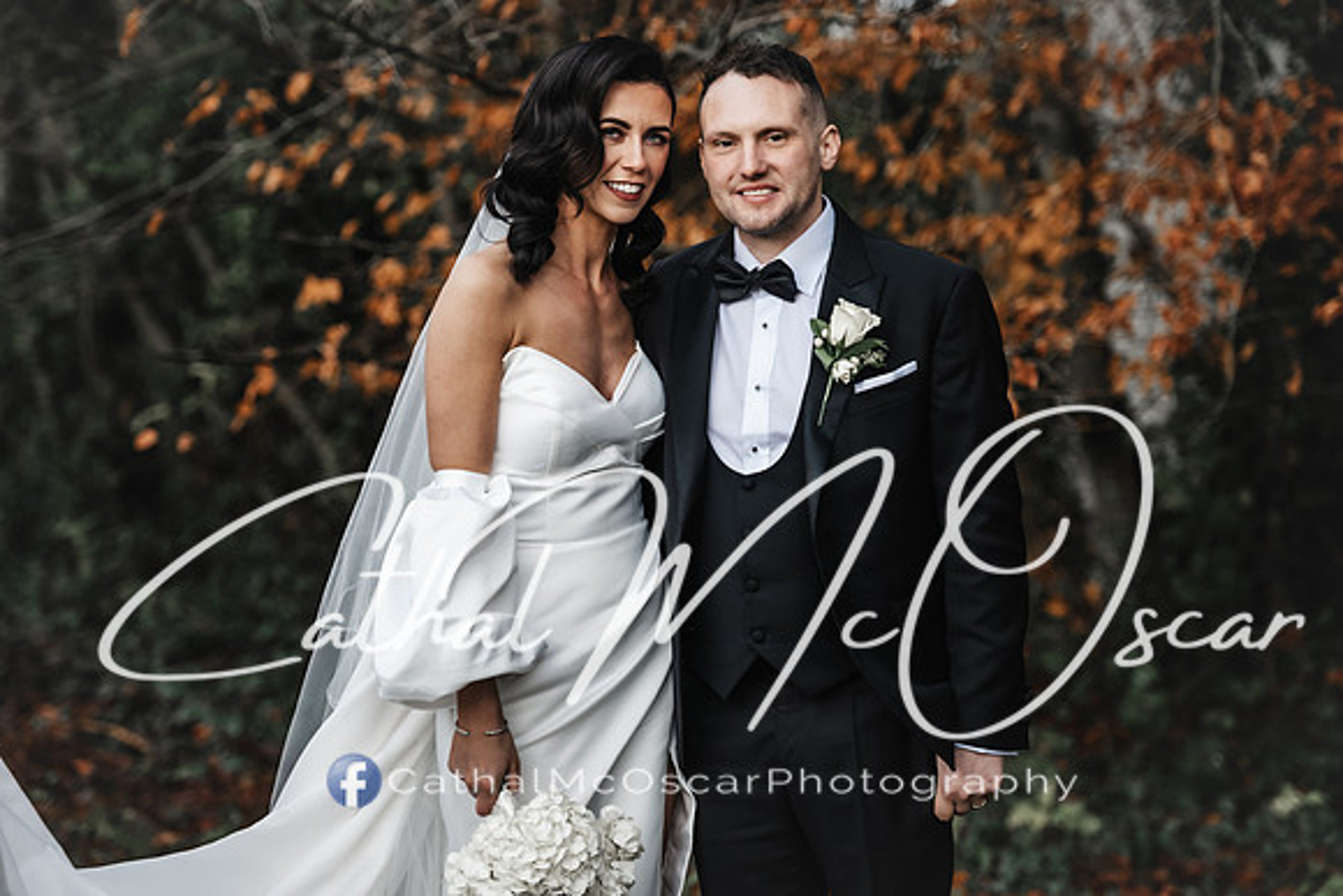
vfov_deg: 12.5
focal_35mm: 110
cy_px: 448
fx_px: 4104
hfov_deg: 18.6
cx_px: 672
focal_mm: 110
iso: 250
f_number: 2.8
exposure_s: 1/200
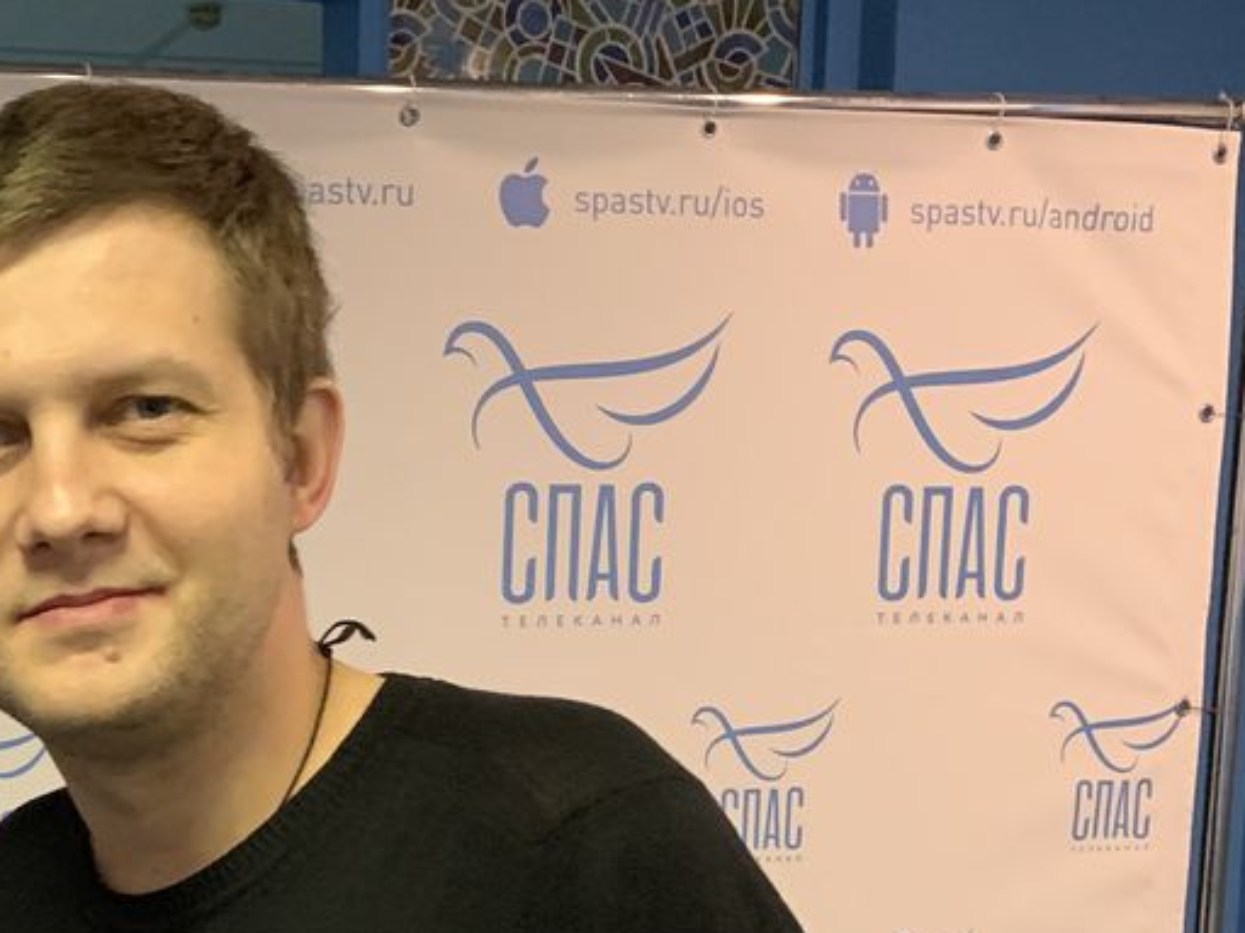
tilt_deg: -8.0
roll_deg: +0.5
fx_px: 2374
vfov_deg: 21.2
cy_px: 1024
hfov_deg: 26.8
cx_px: -156
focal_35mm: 66
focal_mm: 4.25
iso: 320
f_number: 1.8
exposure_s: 1/50
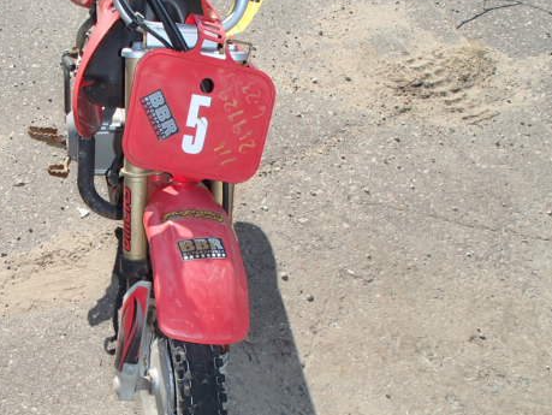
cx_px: 185
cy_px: 250
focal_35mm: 39
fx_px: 622
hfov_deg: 47.1
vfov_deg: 36.7
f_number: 3.9
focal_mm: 5
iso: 100
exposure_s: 1/640
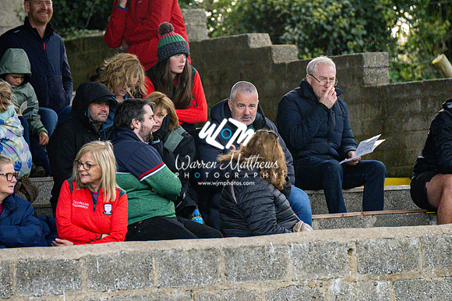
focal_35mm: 450
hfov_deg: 4.6
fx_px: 5647
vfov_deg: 3.1
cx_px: 226
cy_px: 150
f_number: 2.8
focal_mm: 300
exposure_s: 1/6400
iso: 4500
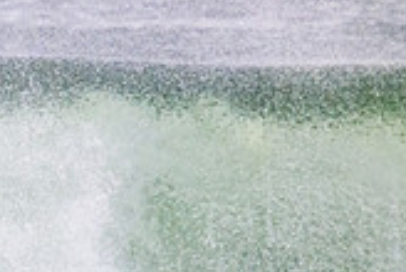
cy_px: 407
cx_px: -297
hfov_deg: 0.7
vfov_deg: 0.5
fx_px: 31906
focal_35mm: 2824
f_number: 11
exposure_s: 1/2000
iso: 3600
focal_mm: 800
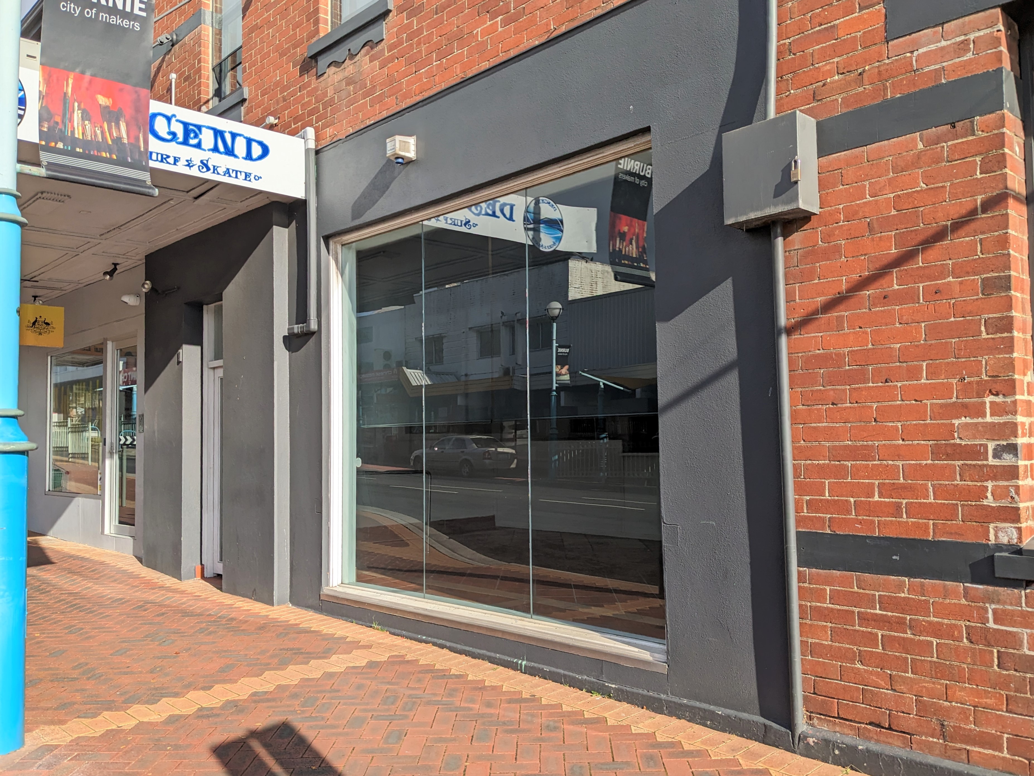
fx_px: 807
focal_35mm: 27
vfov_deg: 51.4
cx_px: 517
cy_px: 388
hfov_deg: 65.3
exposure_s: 1/3906
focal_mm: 4.38
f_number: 1.73
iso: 52
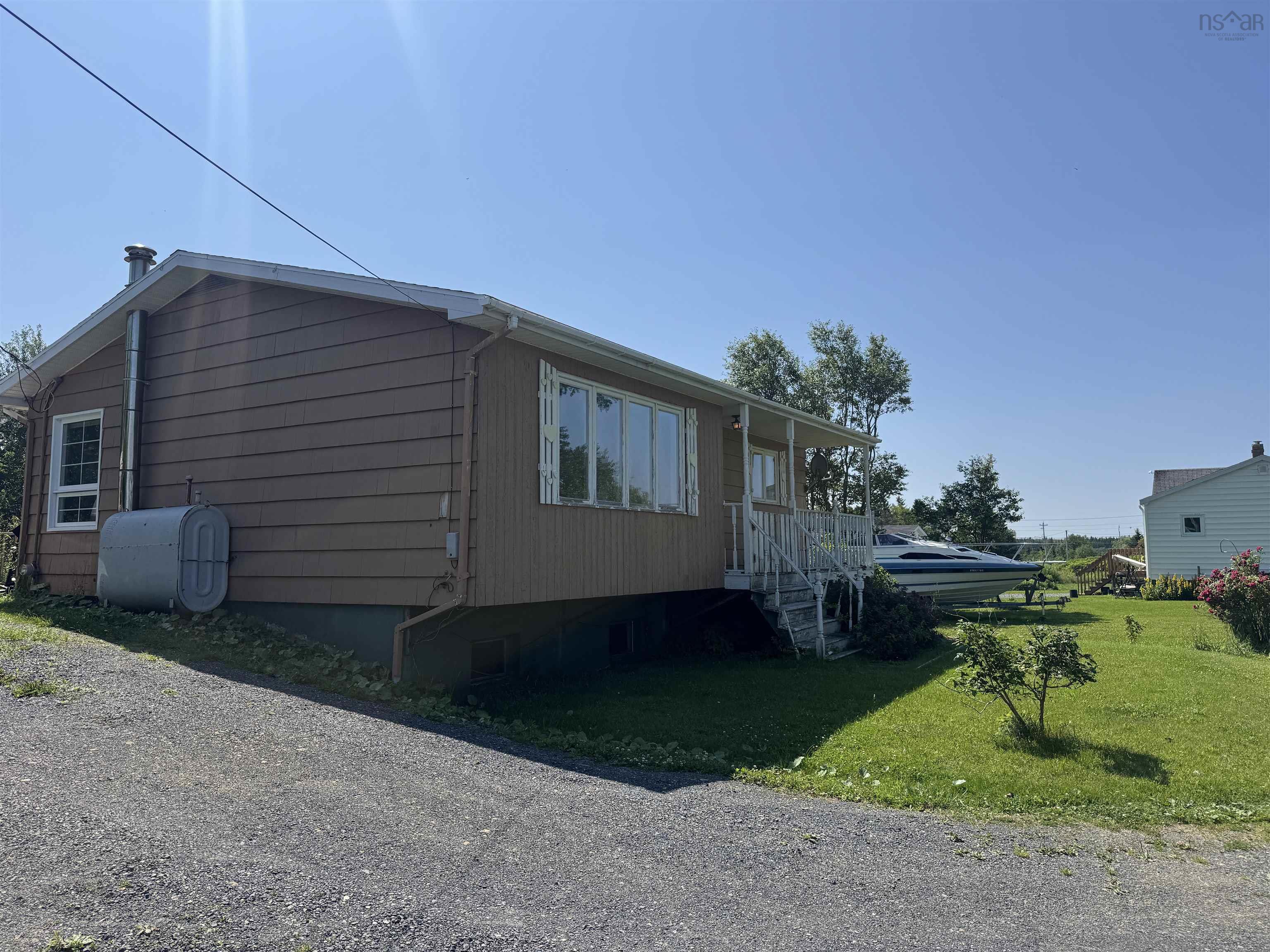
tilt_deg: +5.1
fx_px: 881
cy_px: 476
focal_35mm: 24
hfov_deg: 71.6
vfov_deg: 56.8
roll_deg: +0.0
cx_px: 635
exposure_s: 1/6410
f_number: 1.78
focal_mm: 6.76
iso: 80
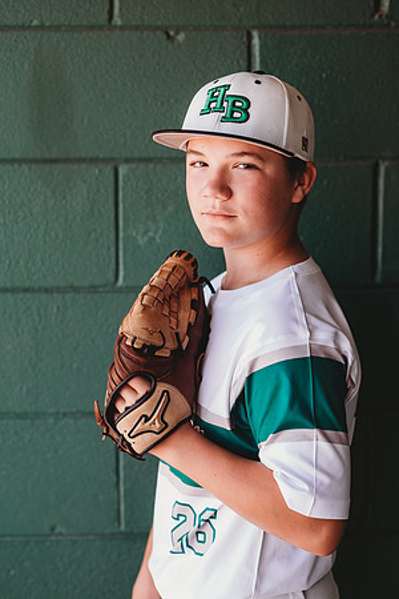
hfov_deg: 16.1
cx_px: 200
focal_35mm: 85
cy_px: 300
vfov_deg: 23.9
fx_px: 1413
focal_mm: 85
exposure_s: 1/200
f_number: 2.5
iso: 160
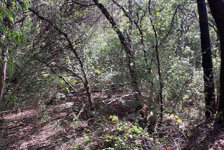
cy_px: 82
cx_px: 110
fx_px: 205
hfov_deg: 57.2
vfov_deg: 39.9
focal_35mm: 33
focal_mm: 3.3
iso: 50
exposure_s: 1/120
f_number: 2.4
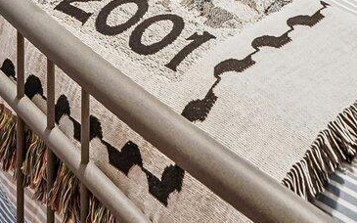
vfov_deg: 11.3
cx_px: 191
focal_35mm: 80
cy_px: -415
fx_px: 778
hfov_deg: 25.8
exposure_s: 1/25
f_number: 8
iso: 2000
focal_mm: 14
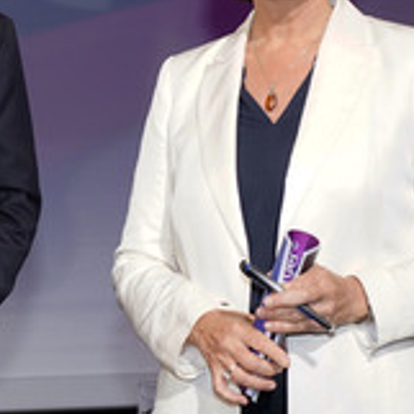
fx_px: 1380
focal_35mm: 102
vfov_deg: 17.0
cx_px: 78
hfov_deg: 16.9
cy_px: 162
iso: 2000
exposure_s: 1/125
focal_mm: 43
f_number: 5
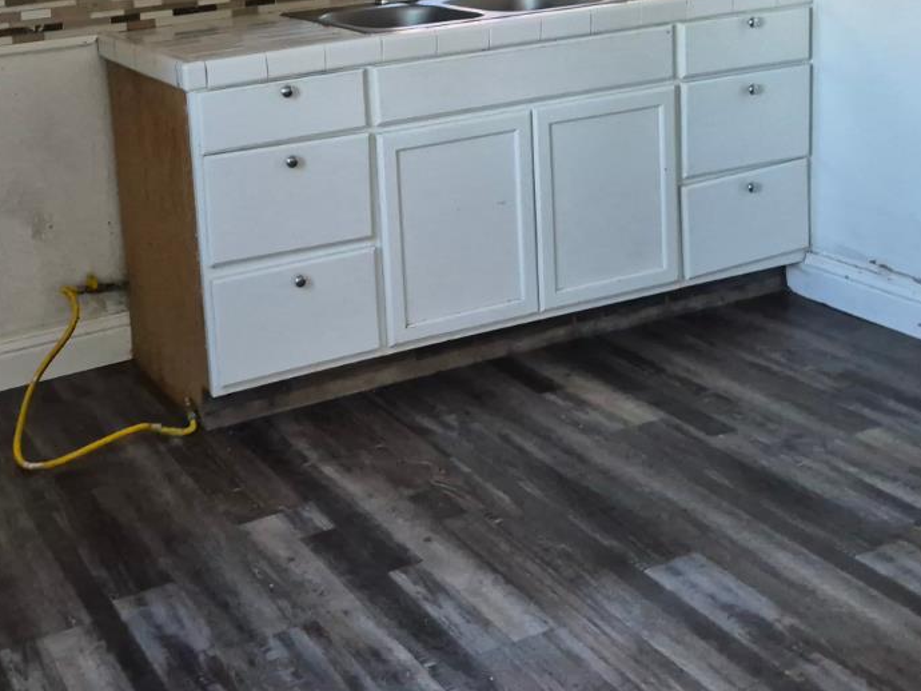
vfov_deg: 28.1
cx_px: 287
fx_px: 1331
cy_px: 75
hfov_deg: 37.6
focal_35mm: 50
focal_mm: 5.4
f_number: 1.8
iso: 400
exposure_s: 1/120
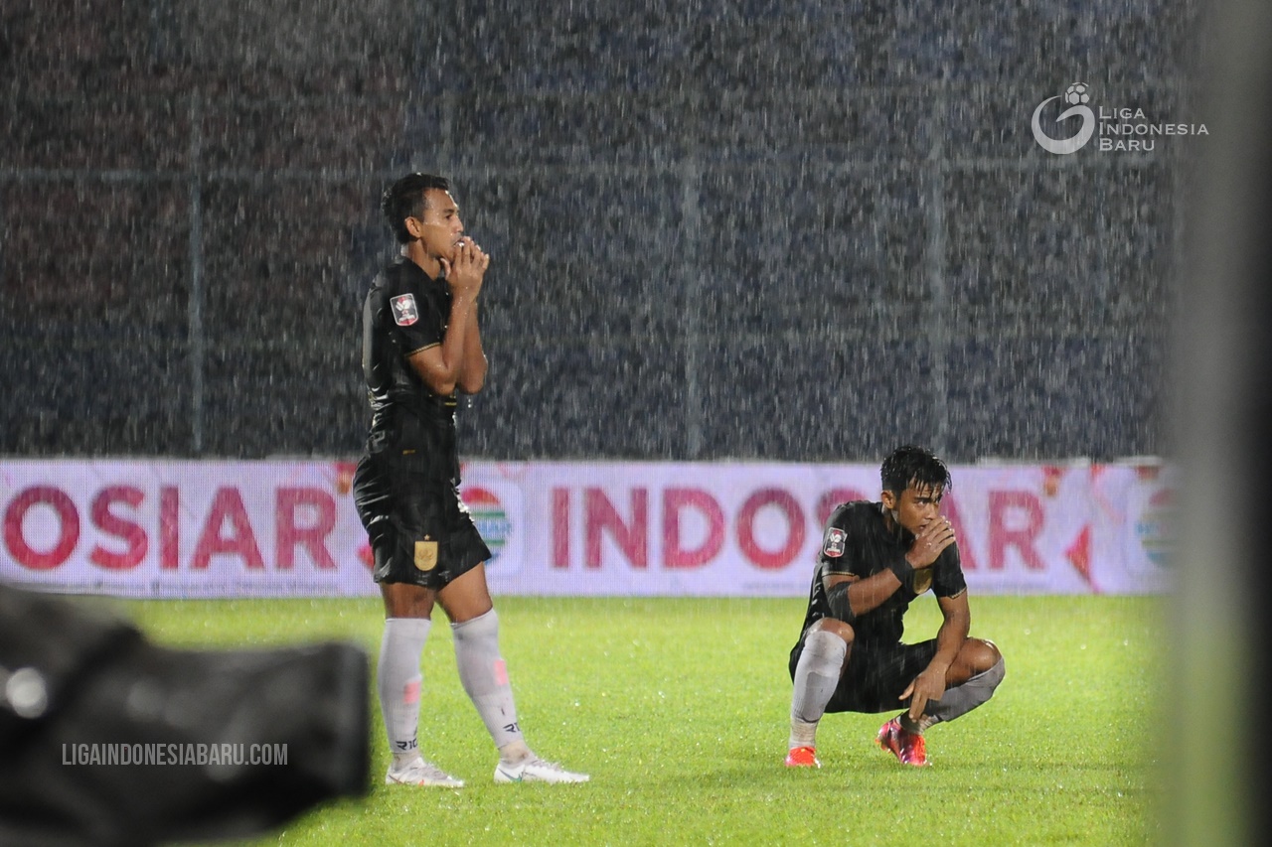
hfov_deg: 6.9
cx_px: 636
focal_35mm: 300
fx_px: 10598
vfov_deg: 4.6
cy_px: 424
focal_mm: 200
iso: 1000
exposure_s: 1/200
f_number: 3.5
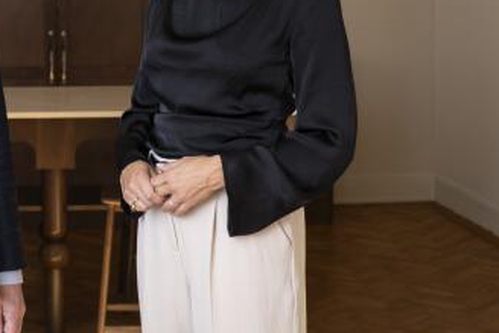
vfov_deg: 15.7
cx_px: 70
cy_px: 43
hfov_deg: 23.1
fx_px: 1193
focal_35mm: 86
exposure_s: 1/60
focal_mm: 47
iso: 160
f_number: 4
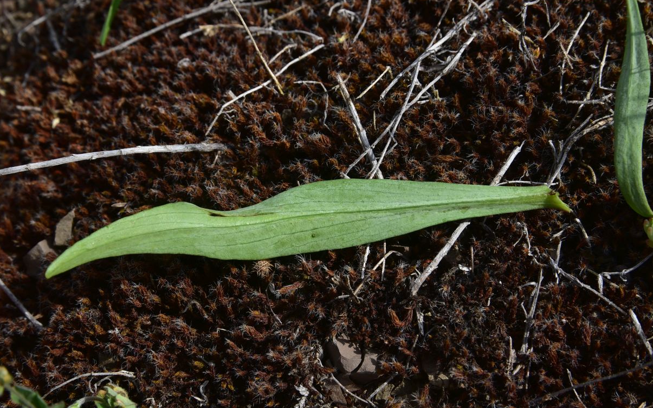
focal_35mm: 55
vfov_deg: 23.5
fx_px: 979
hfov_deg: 36.9
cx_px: 313
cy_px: 213
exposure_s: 1/125
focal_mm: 50
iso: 125
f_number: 16
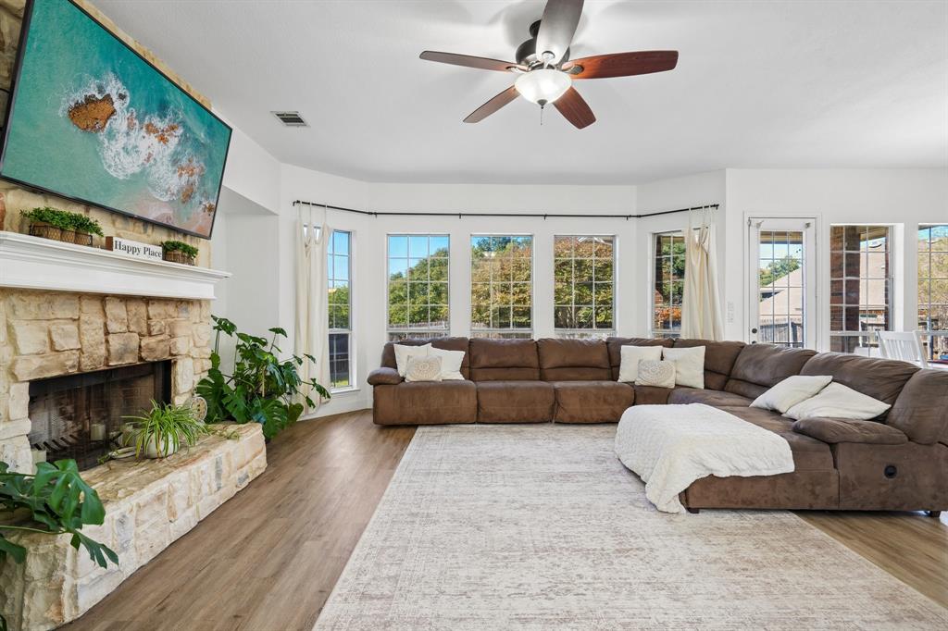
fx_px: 421
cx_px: 474
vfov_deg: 73.7
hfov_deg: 96.8
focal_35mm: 16
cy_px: 316
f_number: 8
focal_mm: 16
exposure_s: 1/13
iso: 400
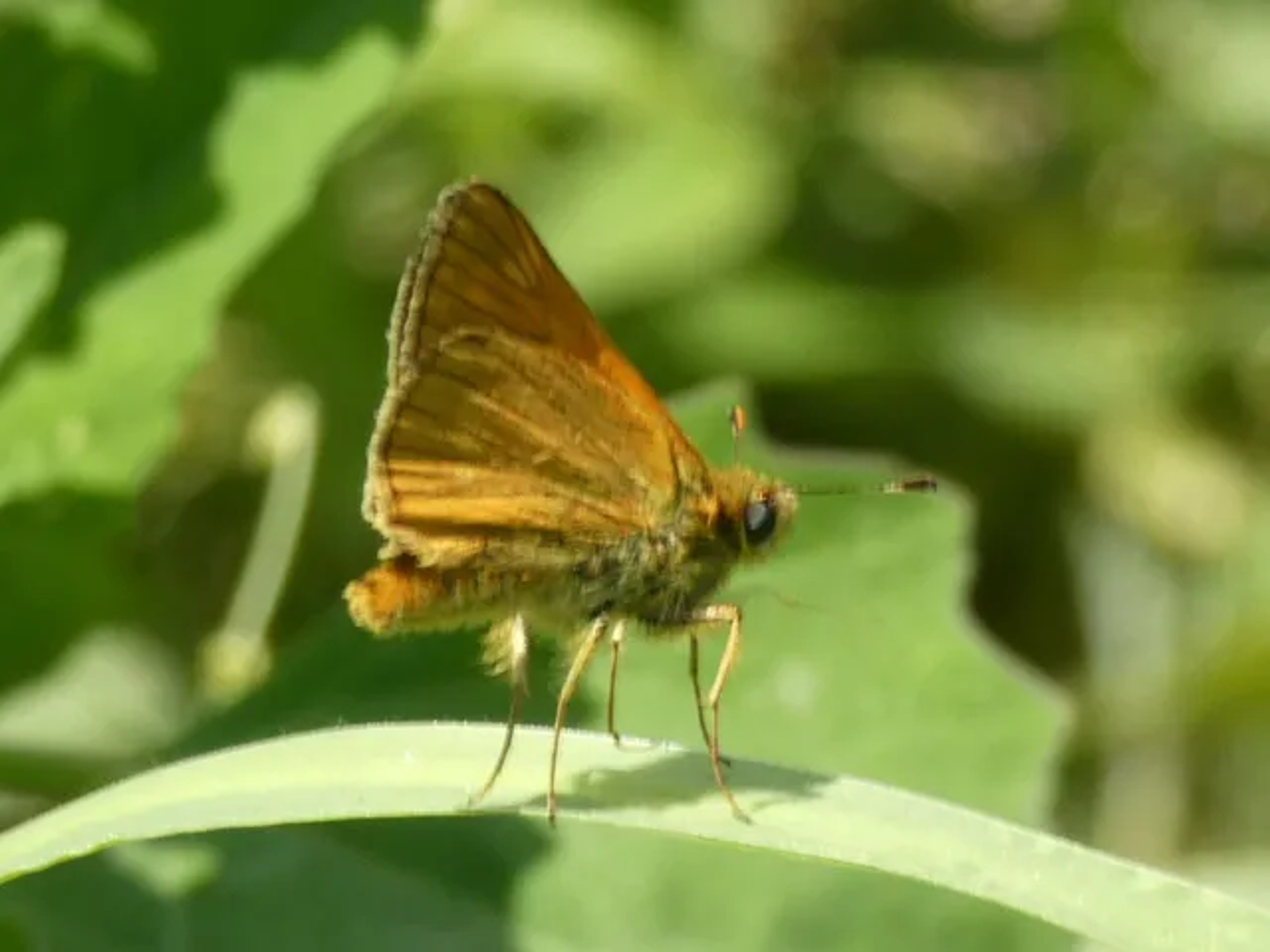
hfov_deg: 11.2
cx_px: 635
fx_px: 6494
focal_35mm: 177
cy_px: 476
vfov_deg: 8.4
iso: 80
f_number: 5.5
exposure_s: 1/100
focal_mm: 31.7
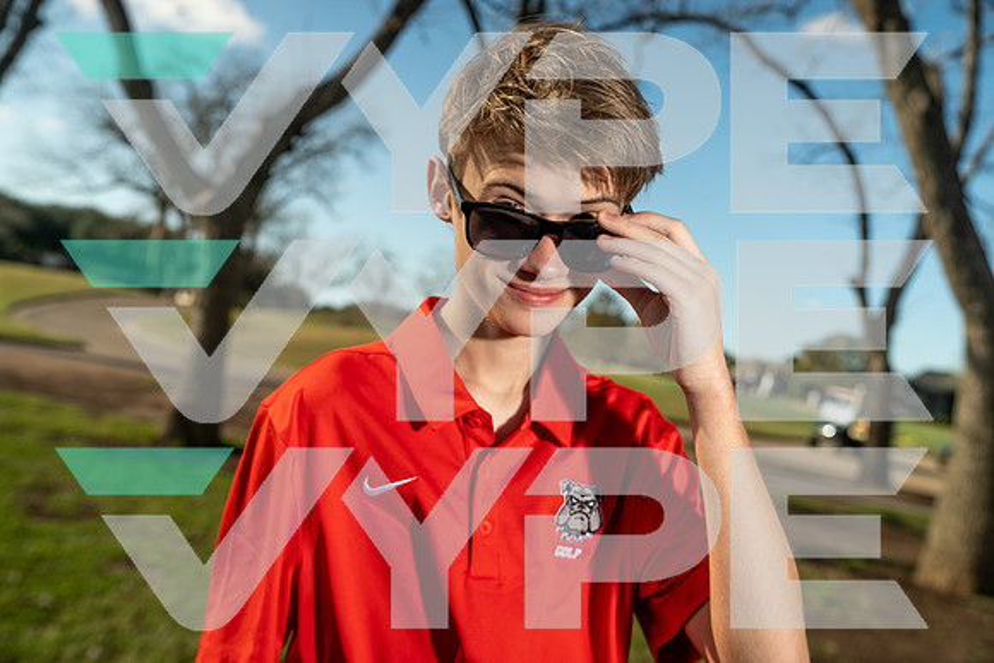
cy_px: 332
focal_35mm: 38
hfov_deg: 50.7
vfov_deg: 35.1
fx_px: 1049
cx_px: 497
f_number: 4.5
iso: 500
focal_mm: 38
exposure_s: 1/200
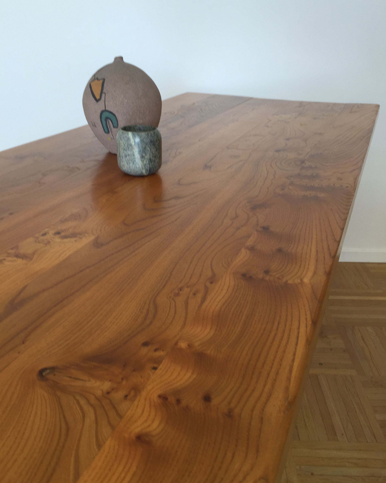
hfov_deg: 47.1
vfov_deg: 57.2
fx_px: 443
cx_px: 191
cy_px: 236
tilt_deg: -24.4
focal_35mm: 31
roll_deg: +0.0
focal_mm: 4.15
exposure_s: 1/50
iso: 32
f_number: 2.2
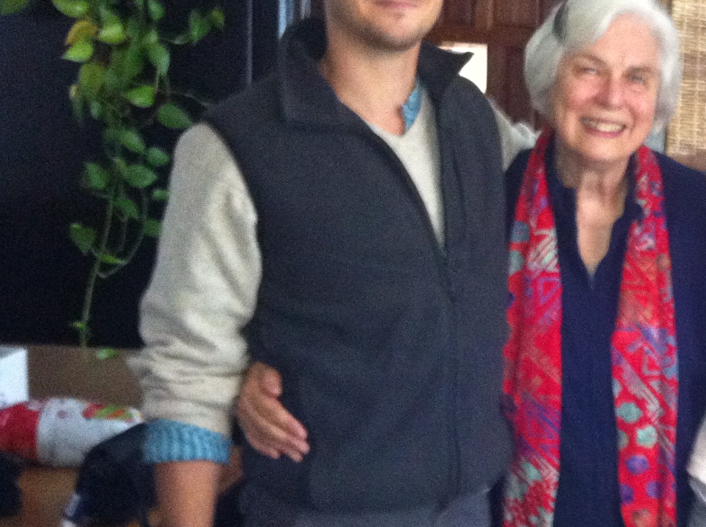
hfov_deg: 24.5
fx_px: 1527
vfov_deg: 19.5
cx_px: 747
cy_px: 341
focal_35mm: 75
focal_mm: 3.85
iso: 500
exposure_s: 1/15
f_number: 2.8
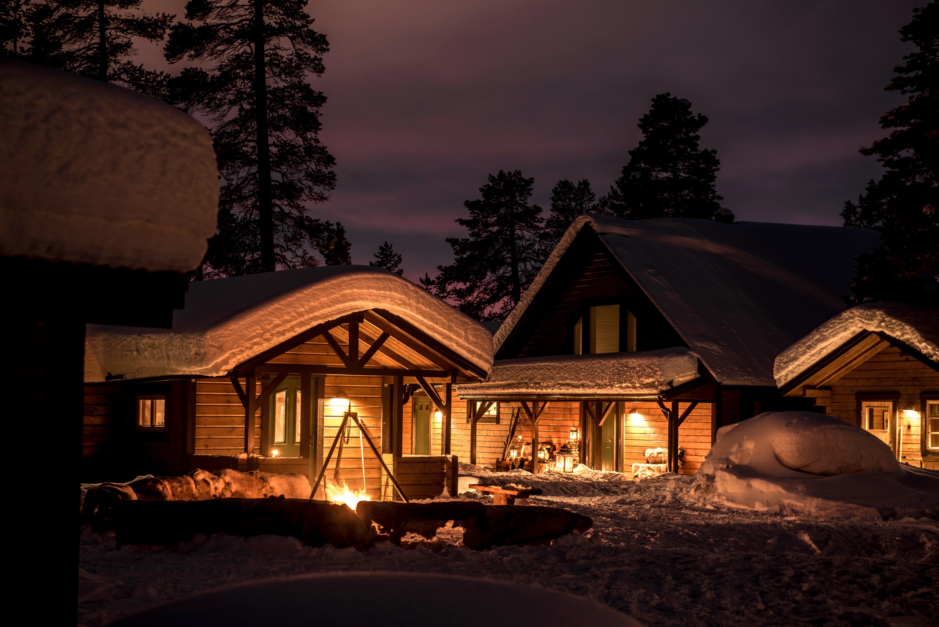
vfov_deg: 19.5
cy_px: 314
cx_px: 470
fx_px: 1826
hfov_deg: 28.8
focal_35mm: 70
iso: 100
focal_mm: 70
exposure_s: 30
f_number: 5
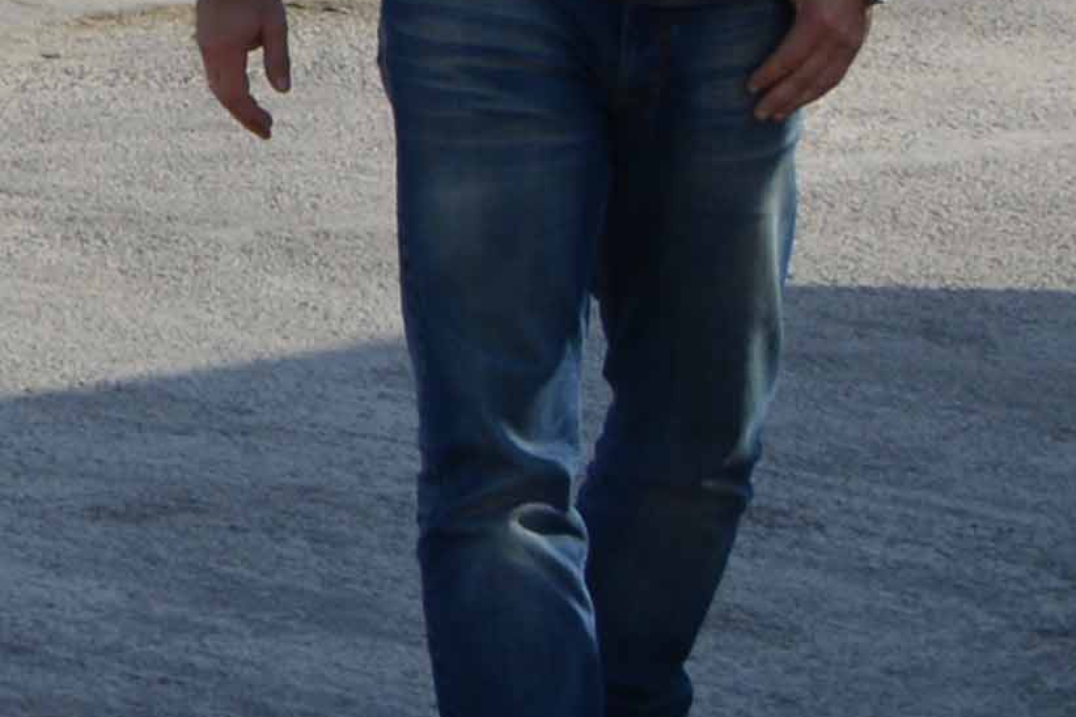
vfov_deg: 5.3
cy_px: -1650
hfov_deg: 7.6
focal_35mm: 241
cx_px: -1979
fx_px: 7203
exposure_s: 1/320
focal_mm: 22
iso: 100
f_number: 9
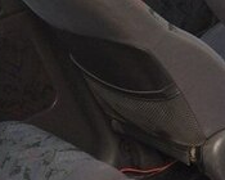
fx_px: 713
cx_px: 343
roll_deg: +12.5
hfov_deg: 16.3
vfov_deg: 13.7
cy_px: 254
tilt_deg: -37.1
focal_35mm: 107
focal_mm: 4.15
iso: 64
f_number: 2.2
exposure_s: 1/100
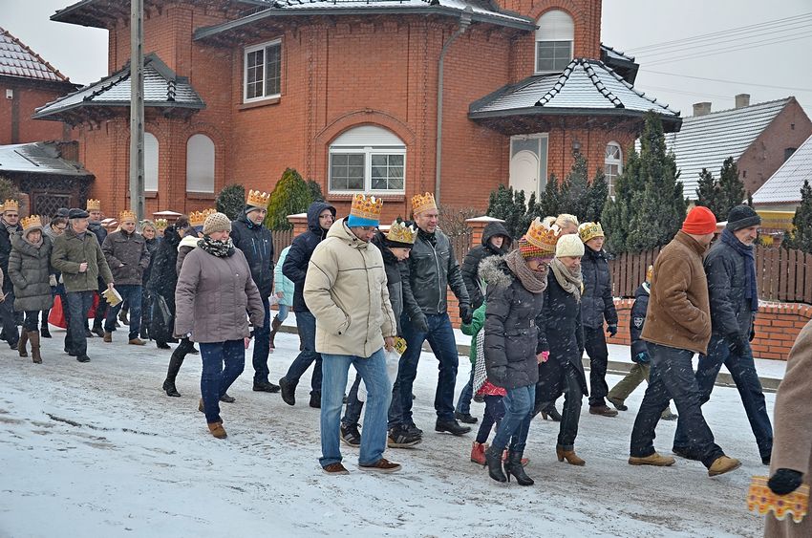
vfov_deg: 29.7
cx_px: 406
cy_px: 269
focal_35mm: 45
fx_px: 1013
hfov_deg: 43.7
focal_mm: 30
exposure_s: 1/160
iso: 160
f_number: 5
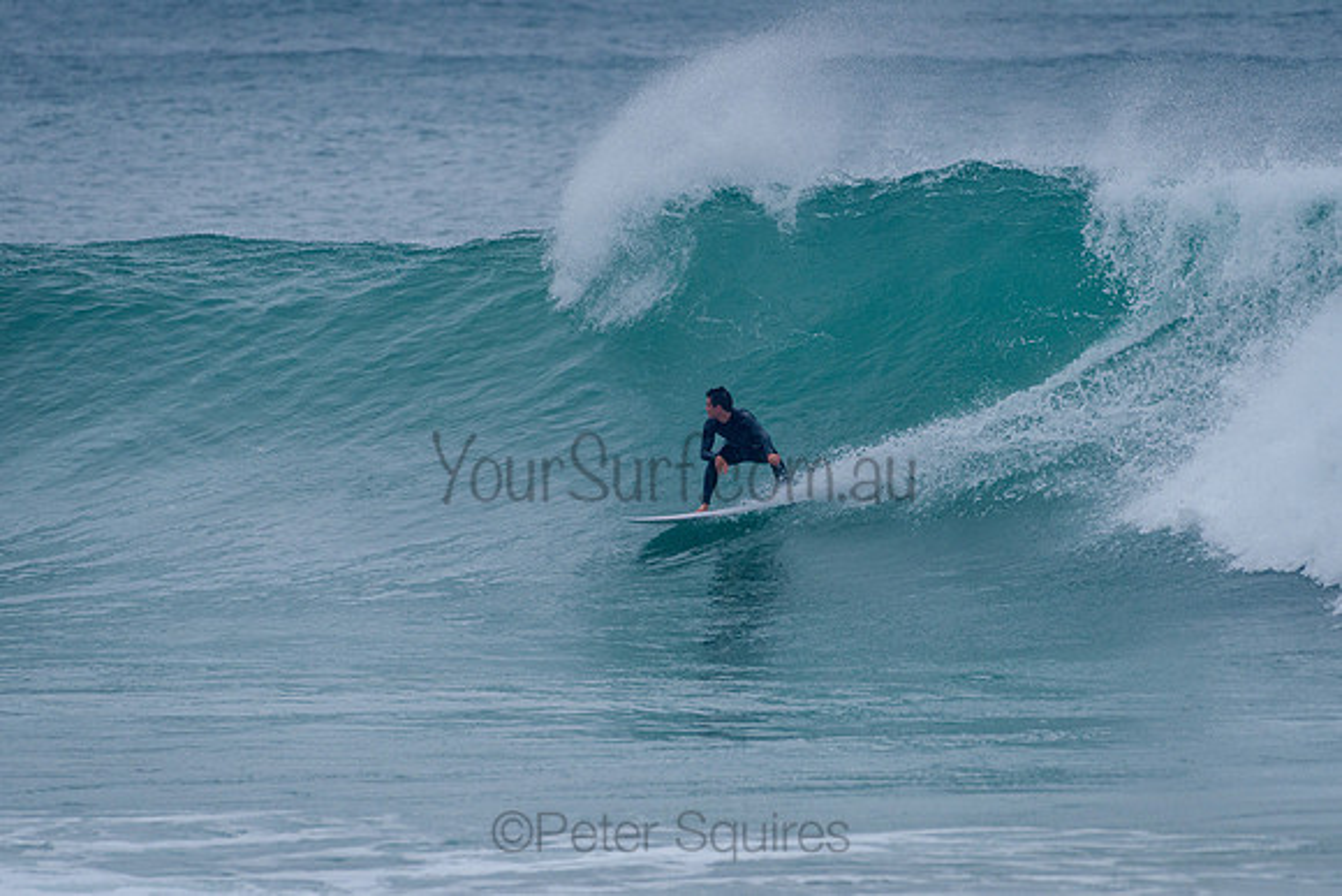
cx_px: 671
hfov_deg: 3.4
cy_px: 448
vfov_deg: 2.2
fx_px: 22838
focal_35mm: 613
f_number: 5.6
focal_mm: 500
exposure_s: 1/2000
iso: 560
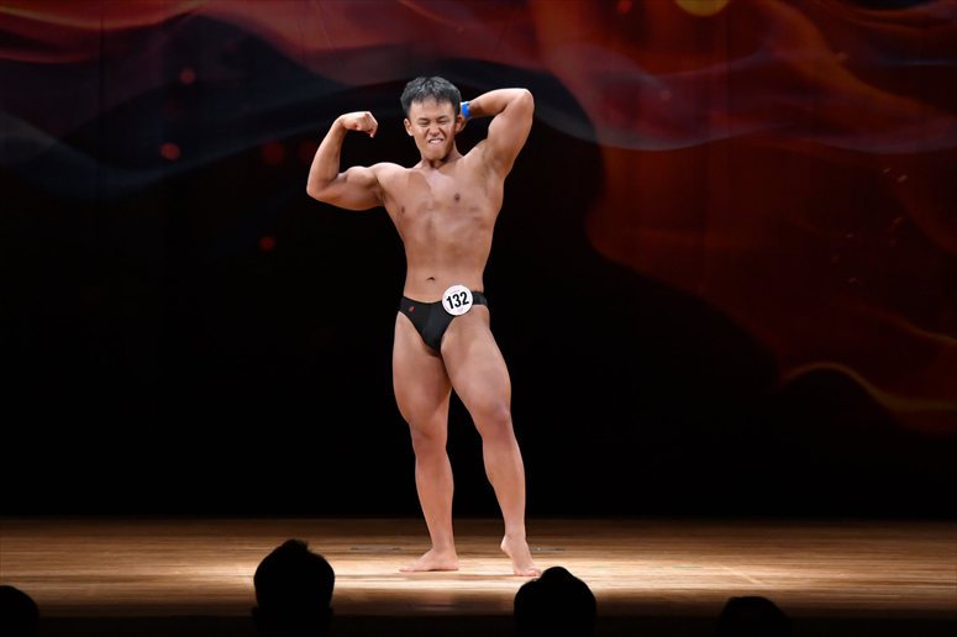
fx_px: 5978
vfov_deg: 6.1
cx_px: 478
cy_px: 318
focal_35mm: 225
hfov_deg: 9.2
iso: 3200
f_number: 5.6
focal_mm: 150
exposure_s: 1/400
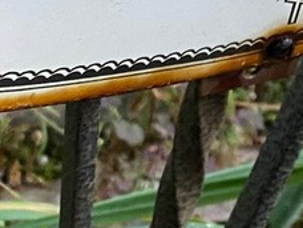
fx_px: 1436
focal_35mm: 164
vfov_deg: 8.9
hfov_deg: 11.8
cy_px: -72
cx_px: 376
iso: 160
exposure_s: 1/60
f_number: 1.8
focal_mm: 4.25
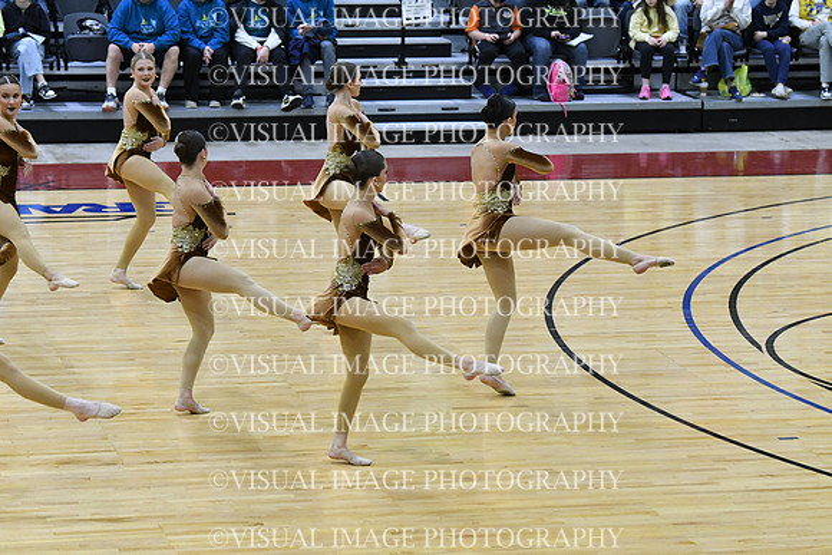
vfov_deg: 10.6
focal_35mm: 129
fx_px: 2982
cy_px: 278
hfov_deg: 15.9
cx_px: 416
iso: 5000
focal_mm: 86
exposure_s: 1/400
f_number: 4
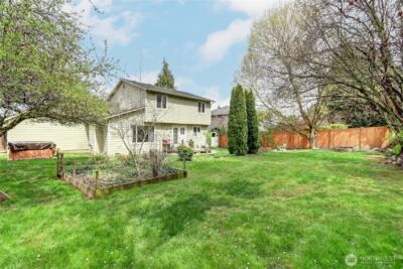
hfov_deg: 100.4
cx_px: 202
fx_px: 168
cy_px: 134
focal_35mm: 15
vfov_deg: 77.4
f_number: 11
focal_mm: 10
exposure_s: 1/25
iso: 250
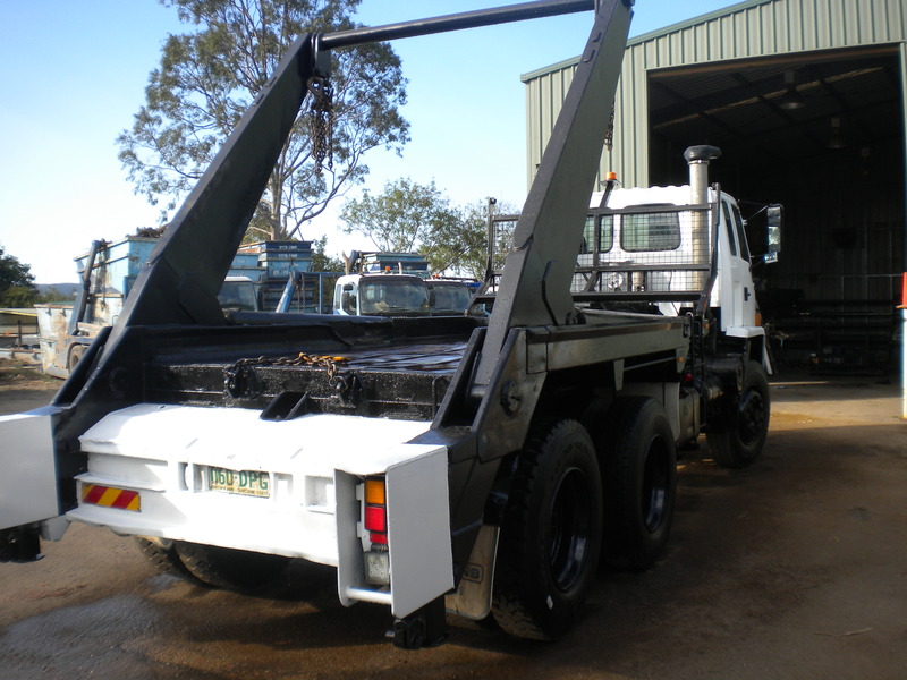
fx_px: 917
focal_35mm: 35
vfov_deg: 40.7
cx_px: 454
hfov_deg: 52.6
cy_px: 340
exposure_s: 1/230
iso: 80
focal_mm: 6.3
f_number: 4.6
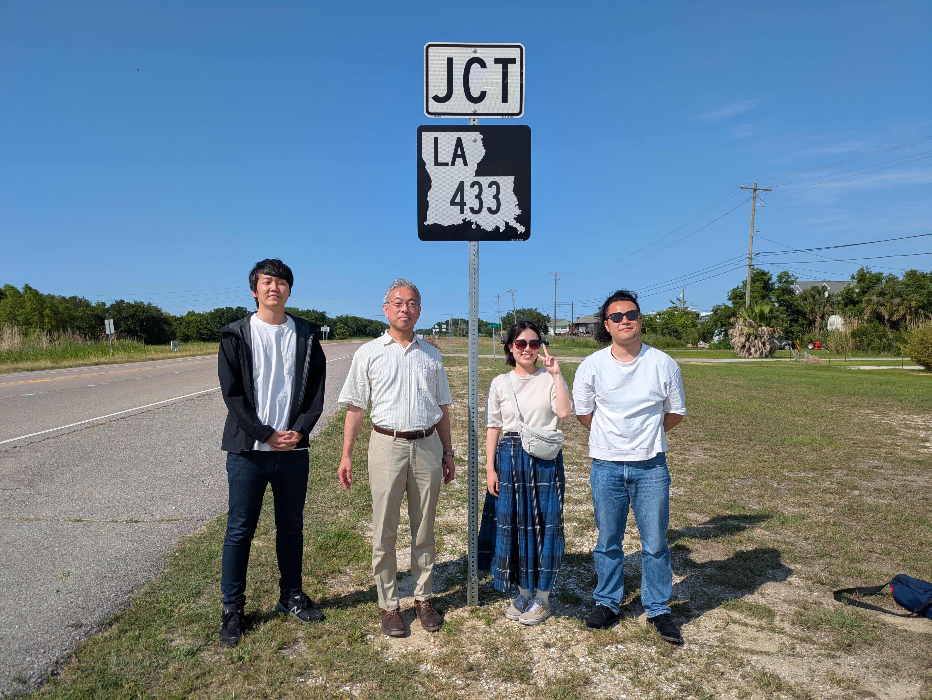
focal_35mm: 25
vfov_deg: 54.9
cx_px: 466
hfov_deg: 69.4
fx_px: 673
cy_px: 350
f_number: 1.89
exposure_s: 1/3086
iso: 38
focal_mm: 5.43
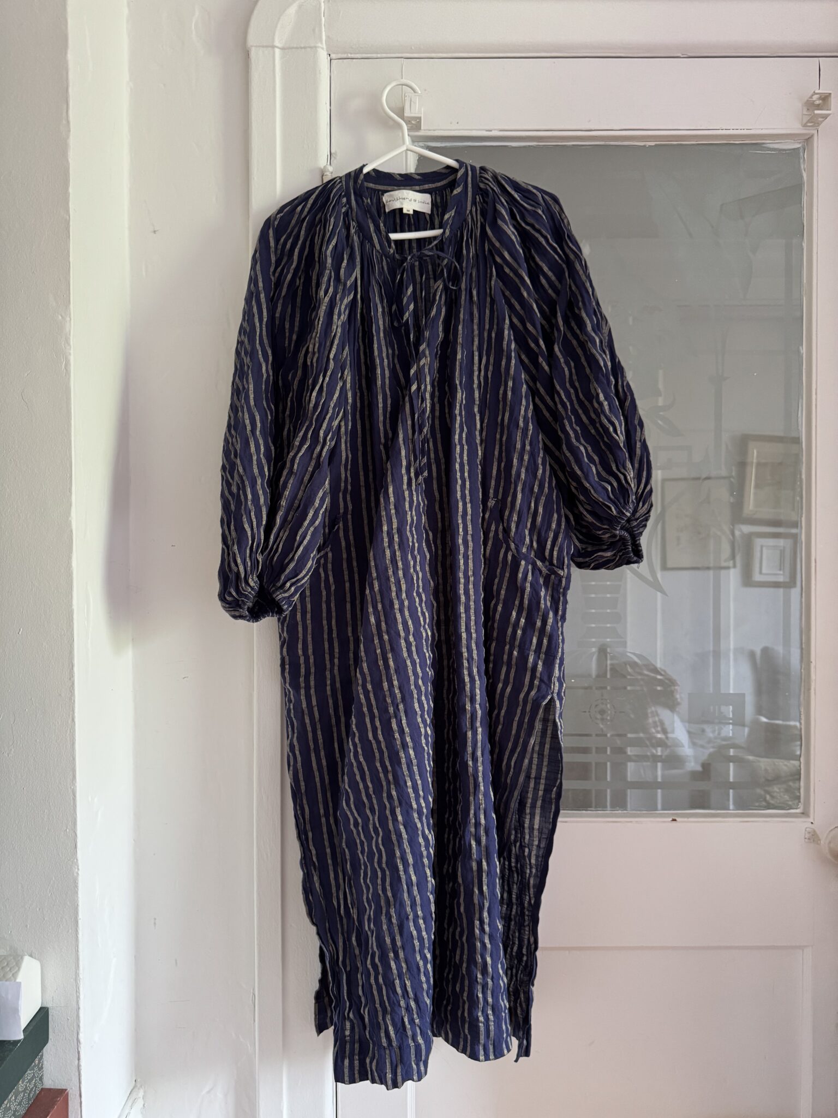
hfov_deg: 56.8
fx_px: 775
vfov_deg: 71.6
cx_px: 419
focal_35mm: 24
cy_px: 559
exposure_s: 1/60
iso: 500
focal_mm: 6.76
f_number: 1.78
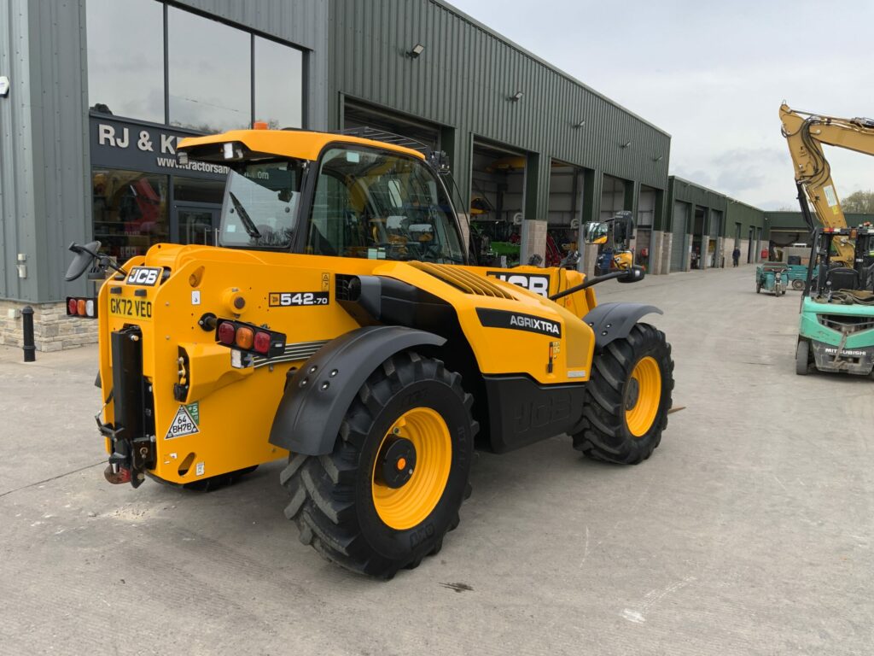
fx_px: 732
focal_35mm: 29
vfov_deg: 48.2
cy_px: 328
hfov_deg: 61.7
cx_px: 437
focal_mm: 3
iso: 16
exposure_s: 1/524
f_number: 1.8
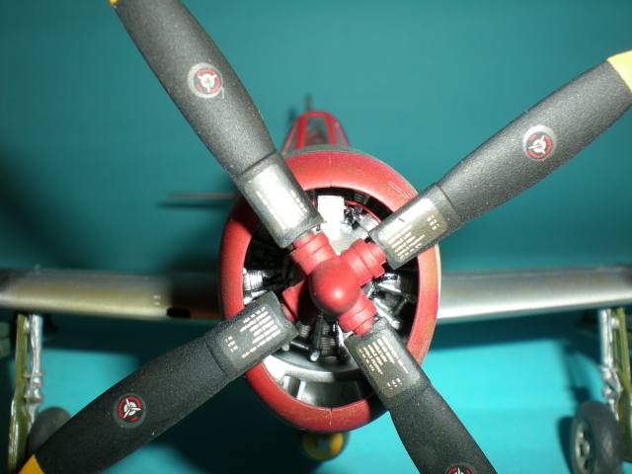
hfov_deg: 42.9
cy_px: 237
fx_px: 803
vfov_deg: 32.9
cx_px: 316
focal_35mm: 44
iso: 50
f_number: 4.9
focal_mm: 7.4
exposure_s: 1/60
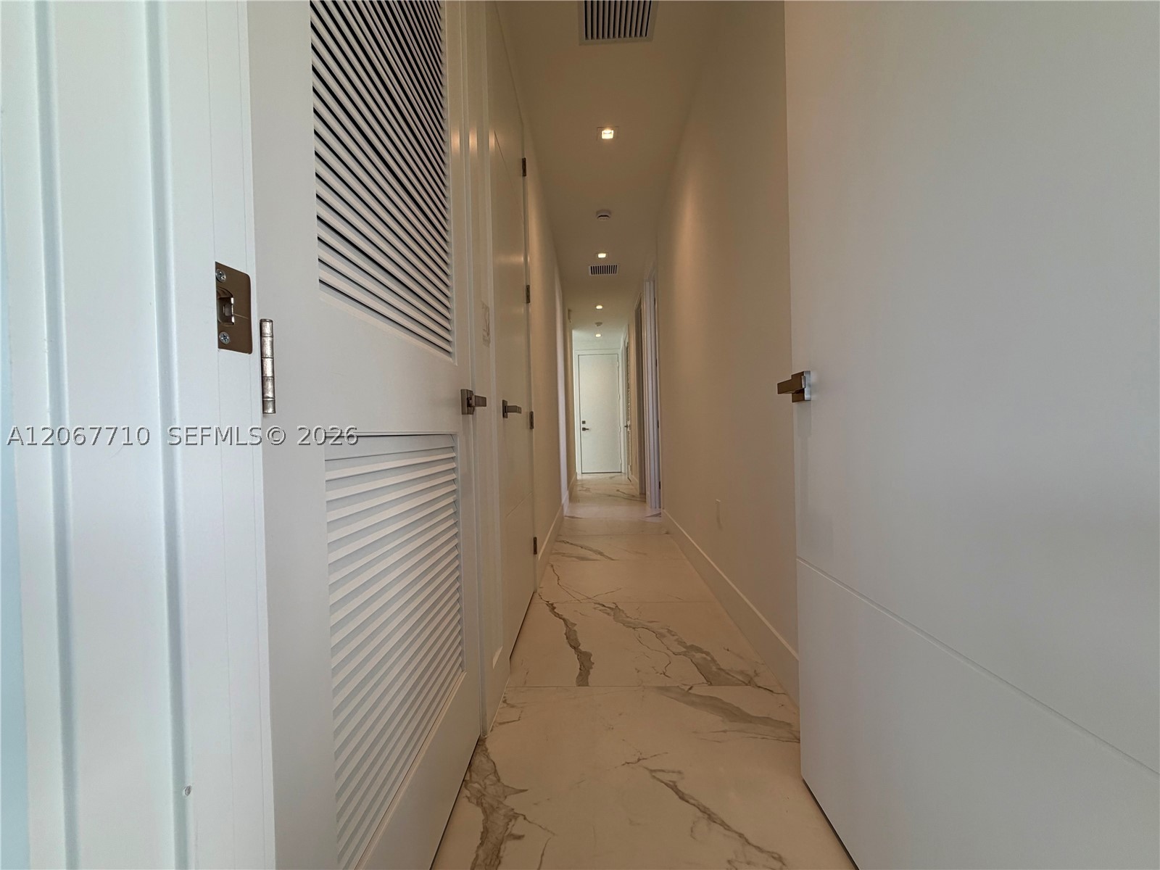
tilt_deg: -0.3
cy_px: 435
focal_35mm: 14
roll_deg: +2.3
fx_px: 469
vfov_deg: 85.7
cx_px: 580
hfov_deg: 102.1
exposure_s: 1/120
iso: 64
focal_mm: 2.22
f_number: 2.2
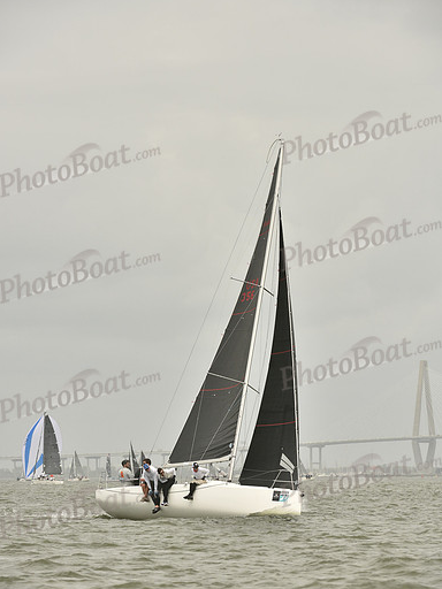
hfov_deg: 6.8
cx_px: 220
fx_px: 3711
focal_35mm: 218
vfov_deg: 9.1
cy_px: 318
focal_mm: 200
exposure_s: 1/1250
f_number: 7.1
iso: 320
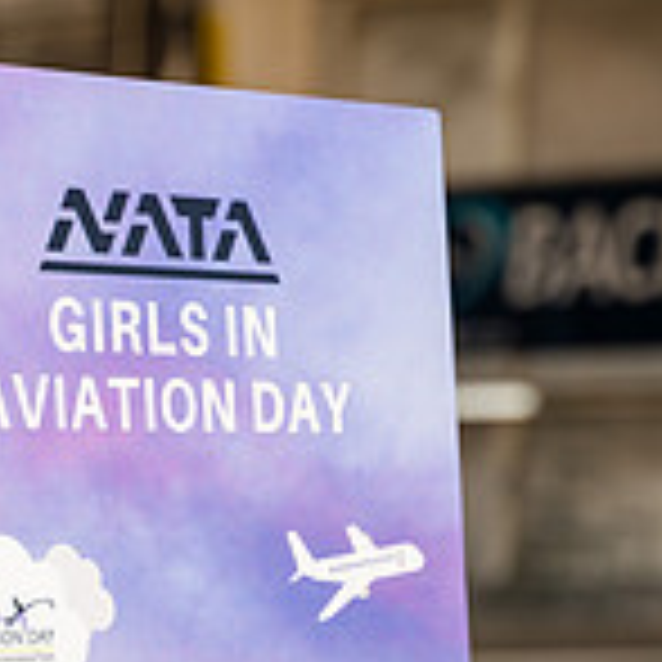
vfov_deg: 9.0
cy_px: 428
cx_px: 153
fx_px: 4219
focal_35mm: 195
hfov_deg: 9.0
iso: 100
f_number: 3.2
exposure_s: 1/1600
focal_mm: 75
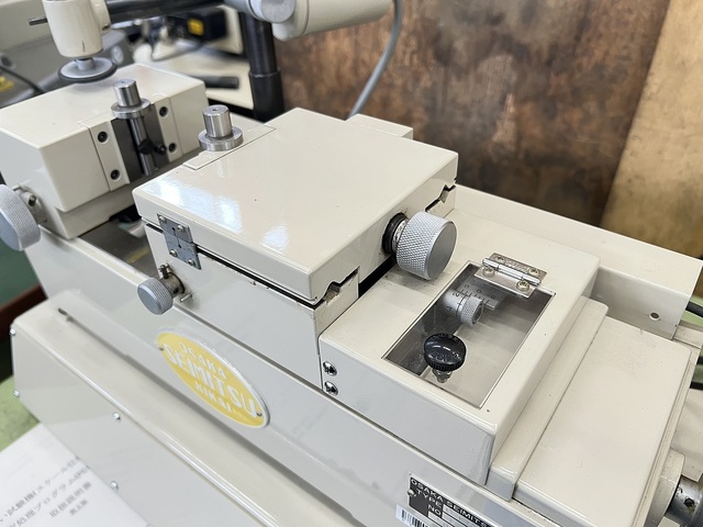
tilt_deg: -39.1
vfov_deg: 53.1
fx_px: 528
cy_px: 264
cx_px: 352
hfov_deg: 67.3
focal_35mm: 26
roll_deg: +1.3
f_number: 1.5
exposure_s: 1/75
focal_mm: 5.7
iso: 125
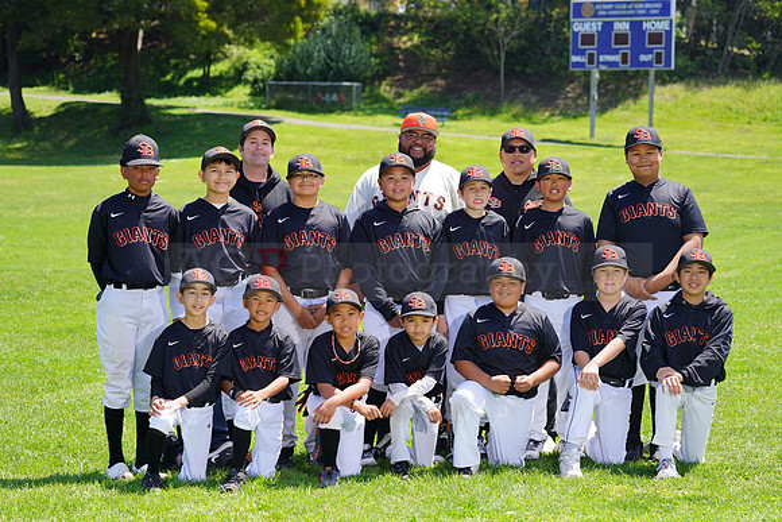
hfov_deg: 20.4
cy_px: 261
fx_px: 2173
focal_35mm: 100
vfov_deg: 13.7
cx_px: 391
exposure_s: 1/250
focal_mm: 100
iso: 100
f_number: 6.3
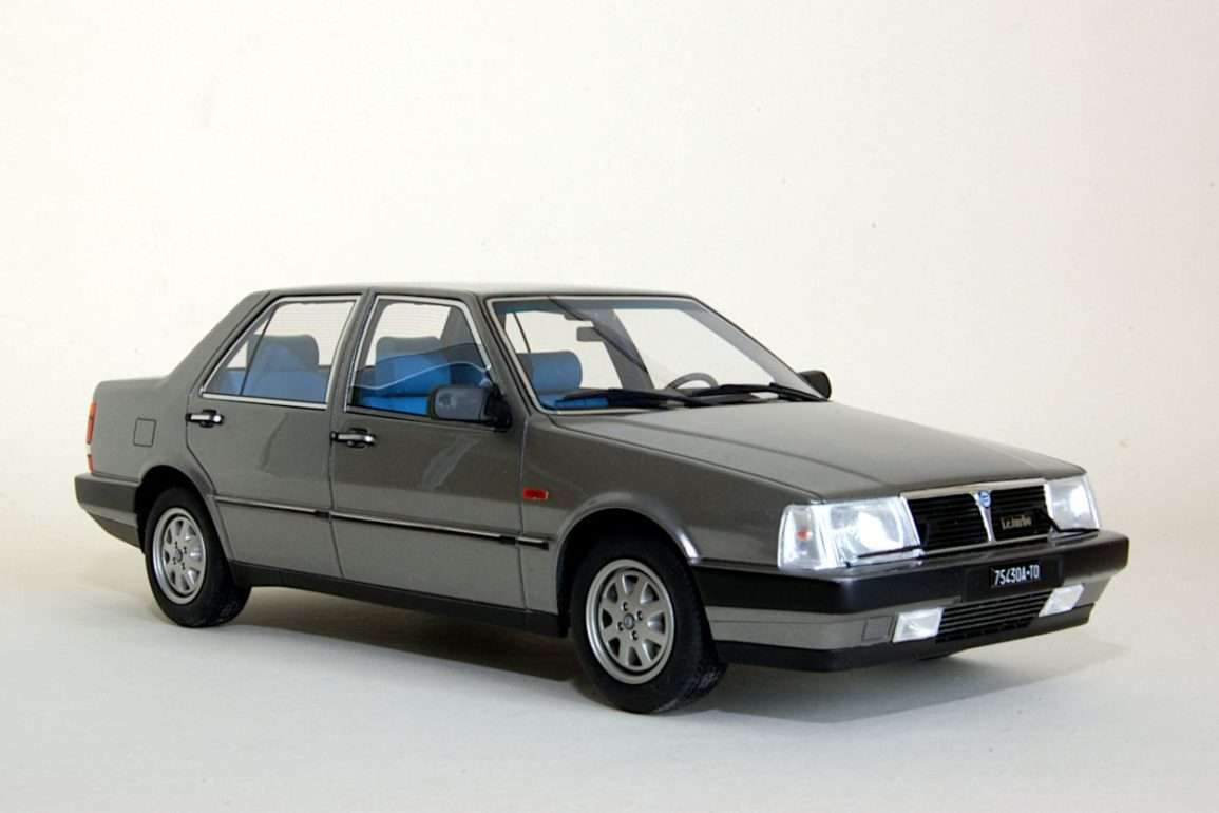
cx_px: 610
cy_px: 406
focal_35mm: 52
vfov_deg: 25.8
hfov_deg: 37.9
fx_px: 1778
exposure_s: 25
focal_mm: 35
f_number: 29
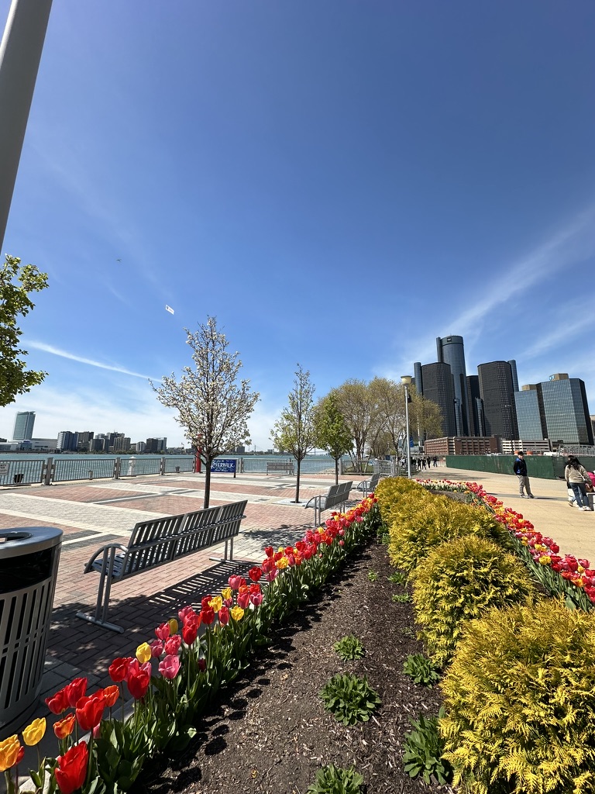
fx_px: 321
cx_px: 298
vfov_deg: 102.1
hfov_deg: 85.7
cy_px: 397
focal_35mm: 14
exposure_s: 1/2304
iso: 50
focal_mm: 2.22
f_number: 2.2
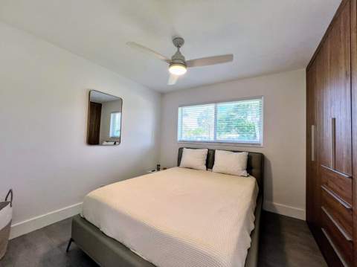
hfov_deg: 106.2
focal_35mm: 13
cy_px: 134
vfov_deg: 89.8
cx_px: 178
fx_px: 134
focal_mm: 1.57
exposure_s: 1/120
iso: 80
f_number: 1.8
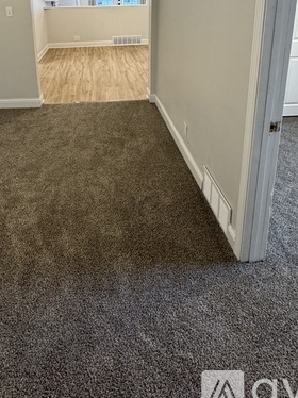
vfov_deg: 61.2
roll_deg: +1.4
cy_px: 58
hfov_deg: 54.1
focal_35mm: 25
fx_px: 287
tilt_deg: -14.5
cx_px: 107
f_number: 2.2
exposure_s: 1/60
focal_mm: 2.22
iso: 200
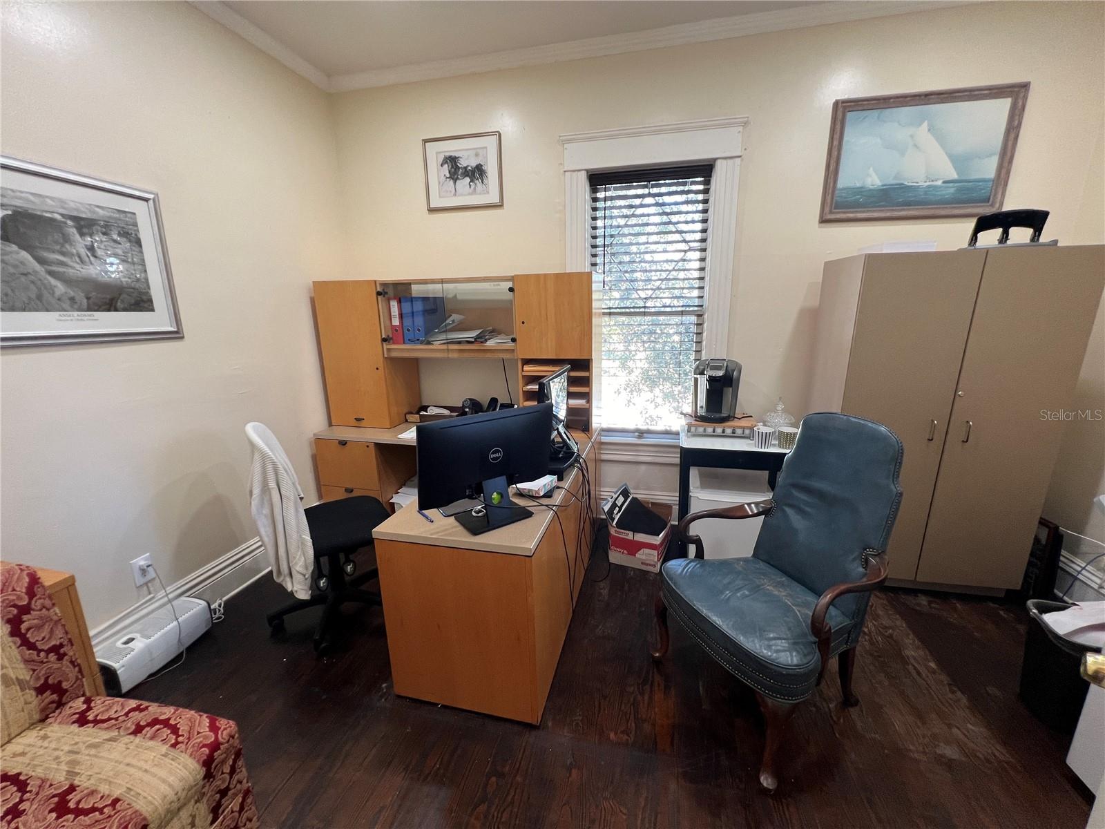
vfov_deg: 89.9
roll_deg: +1.1
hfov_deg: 106.2
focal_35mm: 13
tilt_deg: -12.6
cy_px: 414
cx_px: 552
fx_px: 415
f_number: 1.8
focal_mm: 1.57
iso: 125
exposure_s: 1/60
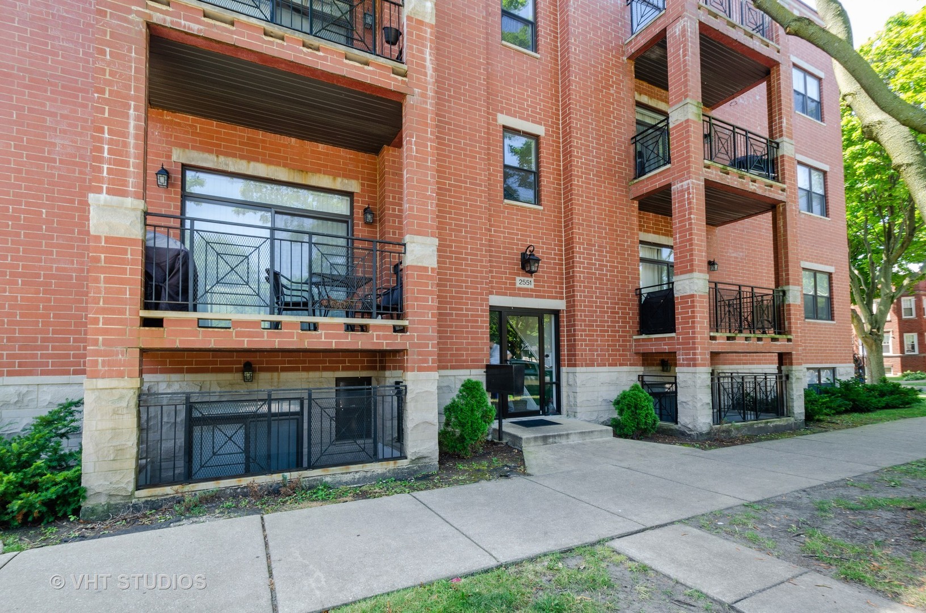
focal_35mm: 15
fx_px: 385
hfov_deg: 100.5
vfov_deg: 77.1
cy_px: 306
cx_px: 463
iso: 200
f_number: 9
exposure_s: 1/20
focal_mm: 10
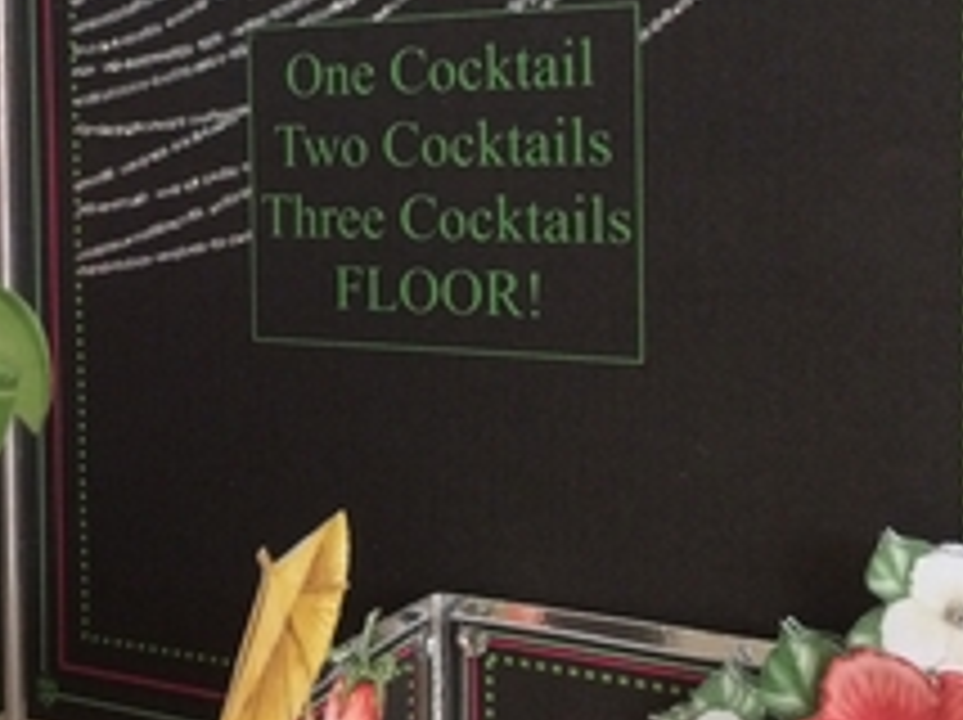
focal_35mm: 61
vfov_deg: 23.9
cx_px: 162
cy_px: 254
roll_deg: +0.5
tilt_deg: -4.6
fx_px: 1695
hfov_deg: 30.8
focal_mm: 4.15
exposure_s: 1/17
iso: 320
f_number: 2.2
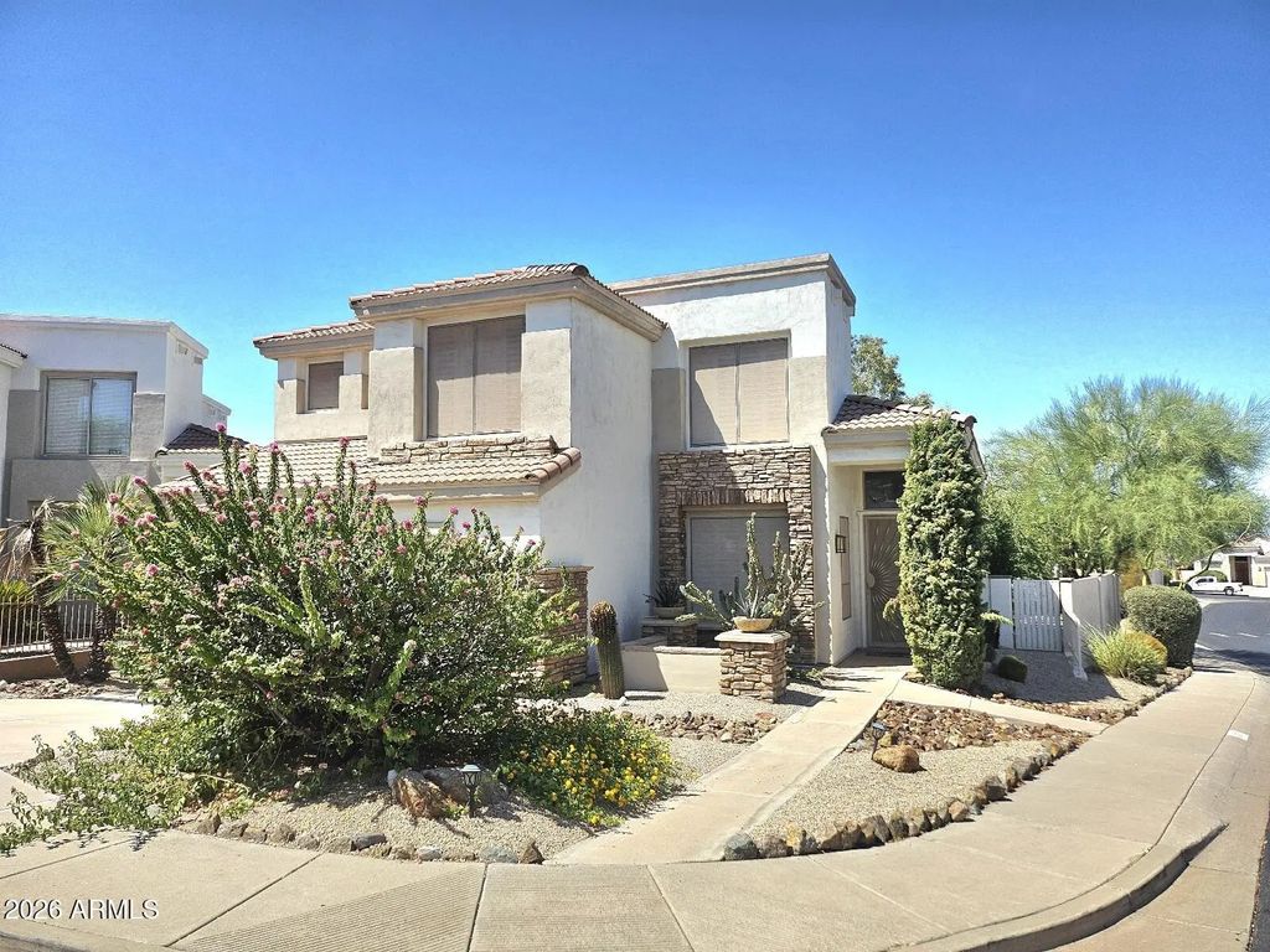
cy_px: 476
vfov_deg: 56.8
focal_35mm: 24
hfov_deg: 71.6
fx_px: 881
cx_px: 635
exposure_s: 1/5000
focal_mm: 5
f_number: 1.8
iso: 50
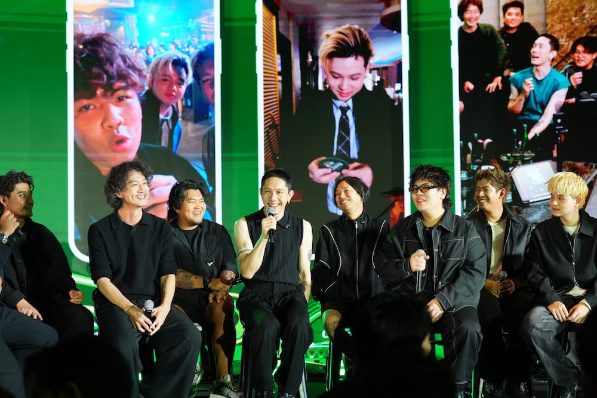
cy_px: 199
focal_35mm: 70
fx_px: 1161
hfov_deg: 28.8
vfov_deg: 19.5
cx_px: 298
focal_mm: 70
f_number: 4
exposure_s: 1/200
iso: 1250
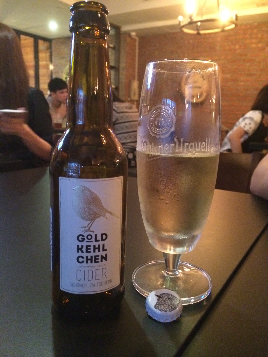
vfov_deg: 60.0
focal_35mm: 30
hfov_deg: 46.8
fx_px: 310
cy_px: 178
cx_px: 134
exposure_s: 1/15
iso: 800
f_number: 2.2
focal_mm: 4.12
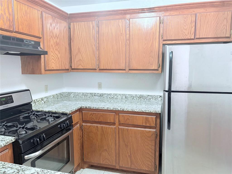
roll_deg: -0.4
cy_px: 87
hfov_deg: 67.3
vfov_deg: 53.1
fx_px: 174
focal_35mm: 26
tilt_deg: -6.8
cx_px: 116
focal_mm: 5.96
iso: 250
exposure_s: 1/60
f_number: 1.6
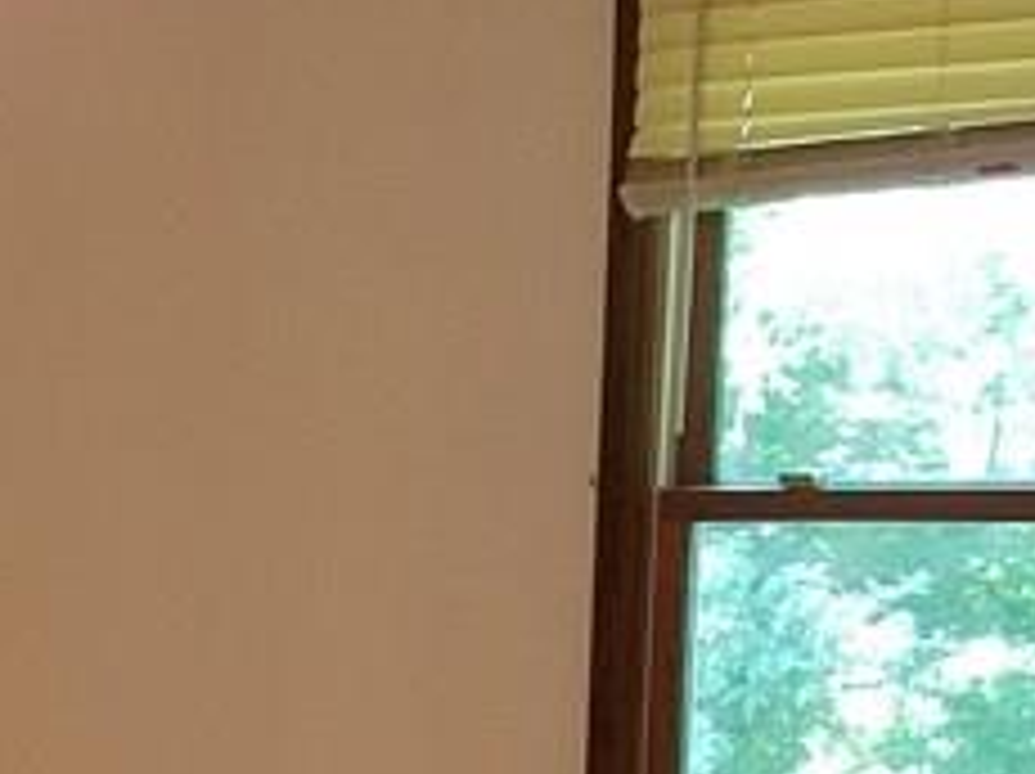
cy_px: 1170
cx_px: -310
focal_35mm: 116
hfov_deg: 16.1
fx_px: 3465
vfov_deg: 12.1
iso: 200
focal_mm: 4.2
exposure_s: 1/24
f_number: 1.7
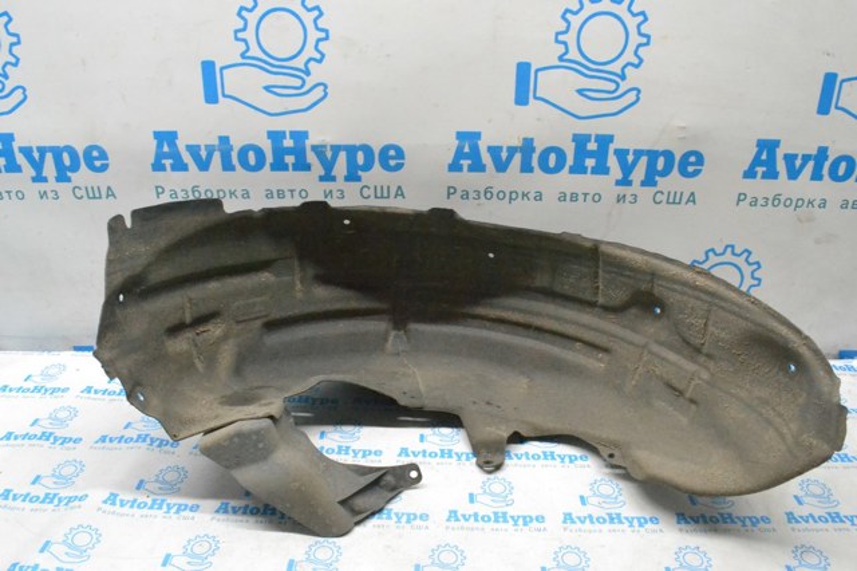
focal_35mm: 27
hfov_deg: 67.4
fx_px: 642
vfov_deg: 47.9
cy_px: 286
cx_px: 428
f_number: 9
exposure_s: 1/160
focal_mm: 18
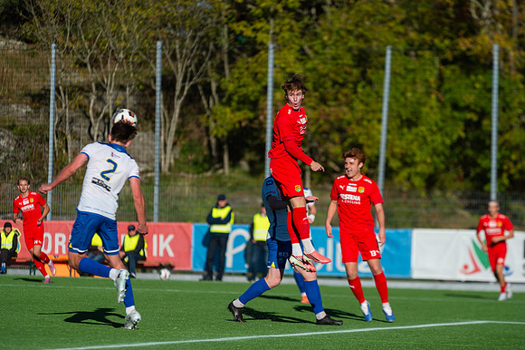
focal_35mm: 206
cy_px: 175
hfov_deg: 10.0
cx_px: 262
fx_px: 2998
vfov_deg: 6.7
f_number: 3.2
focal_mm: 200
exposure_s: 1/1600
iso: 100
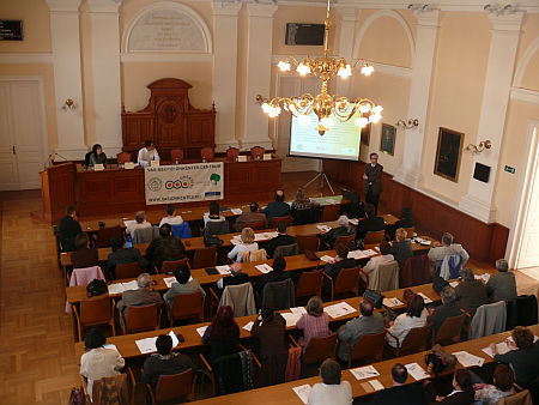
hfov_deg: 52.6
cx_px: 270
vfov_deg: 40.7
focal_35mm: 35
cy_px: 202
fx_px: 545
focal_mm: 7.4
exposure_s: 1/20
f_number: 2.8
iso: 100
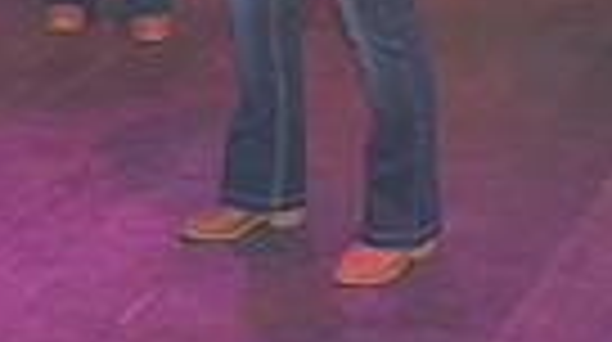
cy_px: -317
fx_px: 2900
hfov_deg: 12.0
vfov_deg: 6.6
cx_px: 279
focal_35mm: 179
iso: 1000
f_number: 4
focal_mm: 40
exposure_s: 1/200
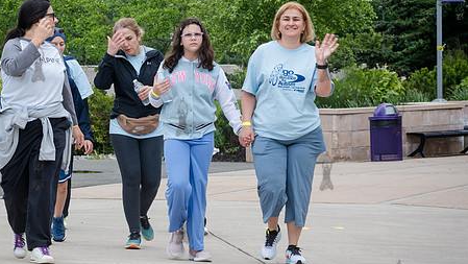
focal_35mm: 176
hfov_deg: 12.2
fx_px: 2185
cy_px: 133
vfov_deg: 6.9
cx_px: 168
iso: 400
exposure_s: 1/160
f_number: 13
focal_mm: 112
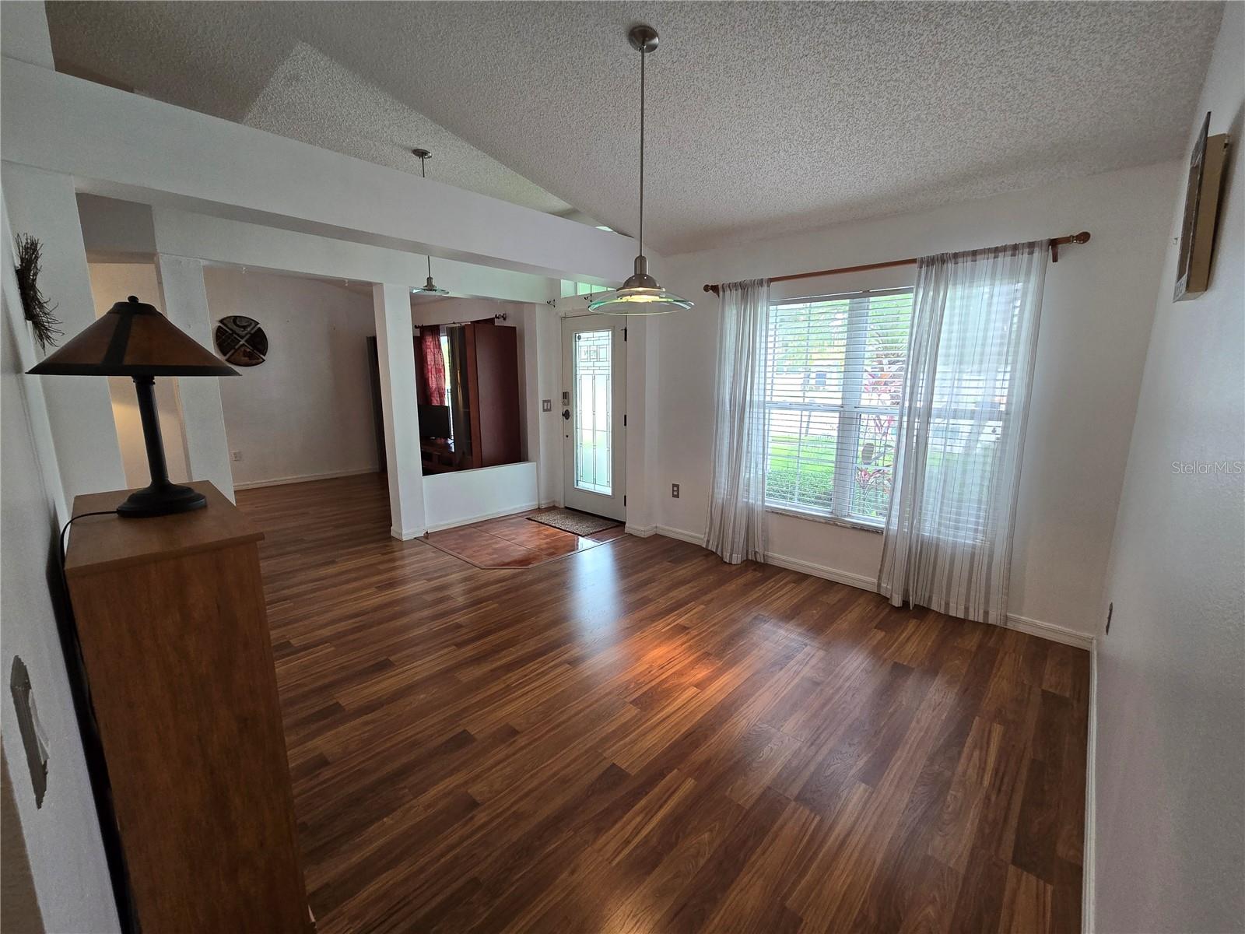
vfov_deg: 89.9
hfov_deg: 106.2
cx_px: 622
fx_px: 468
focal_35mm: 13
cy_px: 467
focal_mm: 2.2
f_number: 2.2
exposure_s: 1/60
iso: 200
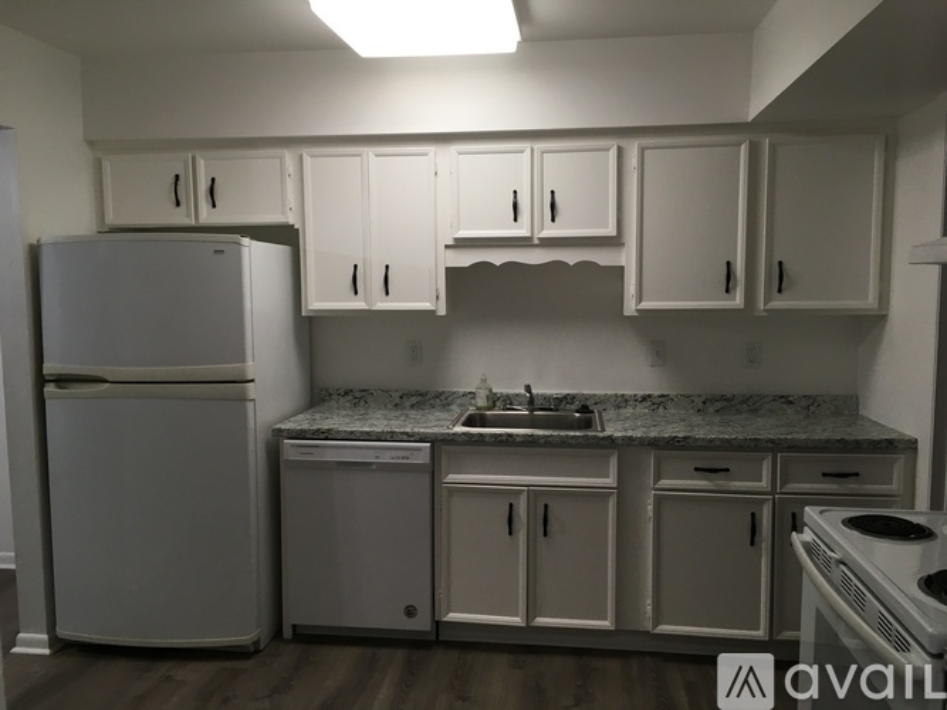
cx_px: 474
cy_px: 355
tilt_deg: -5.1
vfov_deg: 48.2
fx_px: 793
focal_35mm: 29
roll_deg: +1.3
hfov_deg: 61.7
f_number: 2.2
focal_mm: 4.15
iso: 25
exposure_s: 1/40
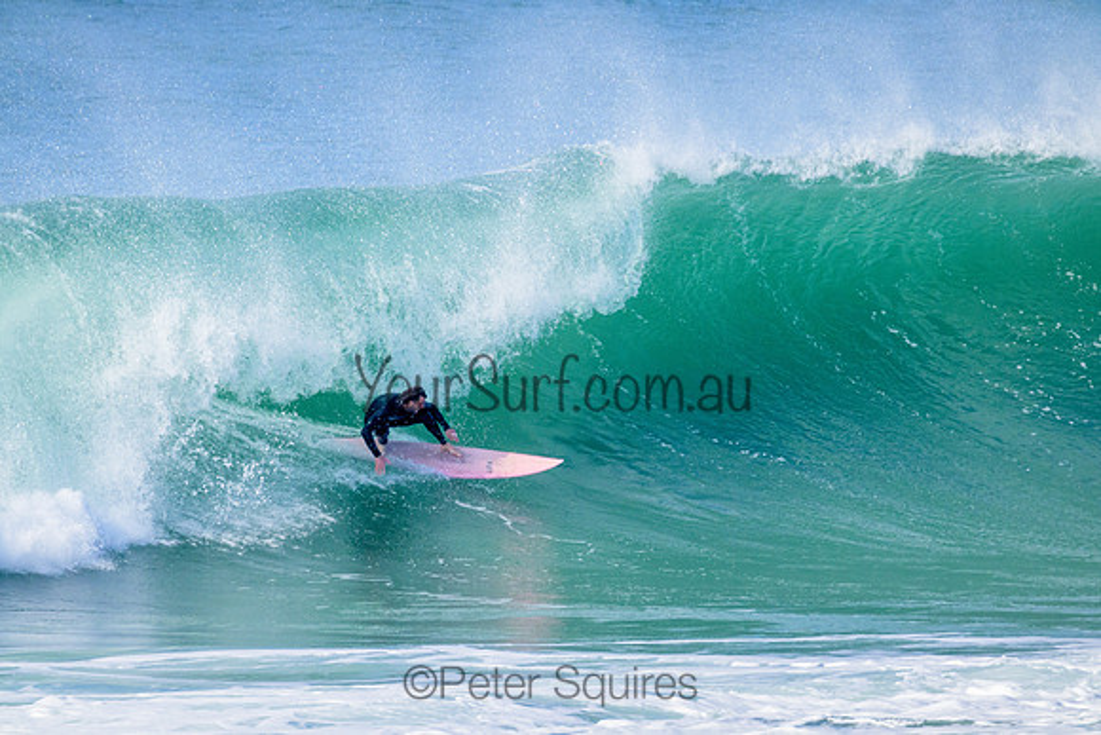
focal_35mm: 800
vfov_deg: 1.7
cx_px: 550
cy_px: 368
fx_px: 24471
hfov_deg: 2.6
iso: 2000
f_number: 11
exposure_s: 1/2000
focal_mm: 800
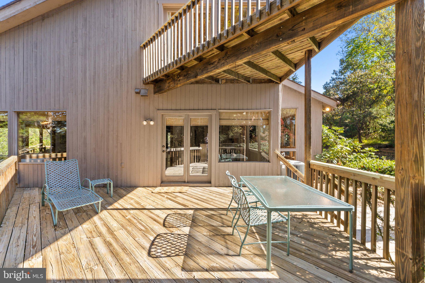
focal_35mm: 14
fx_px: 165
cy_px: 142
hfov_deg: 104.3
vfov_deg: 81.2
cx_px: 212
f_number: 14
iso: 250
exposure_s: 1/50
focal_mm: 14
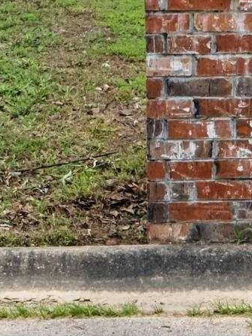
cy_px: -154
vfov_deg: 10.7
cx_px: 260
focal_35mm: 178
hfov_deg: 8.3
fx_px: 1729
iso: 400
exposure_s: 1/160
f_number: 8
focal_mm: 21.9
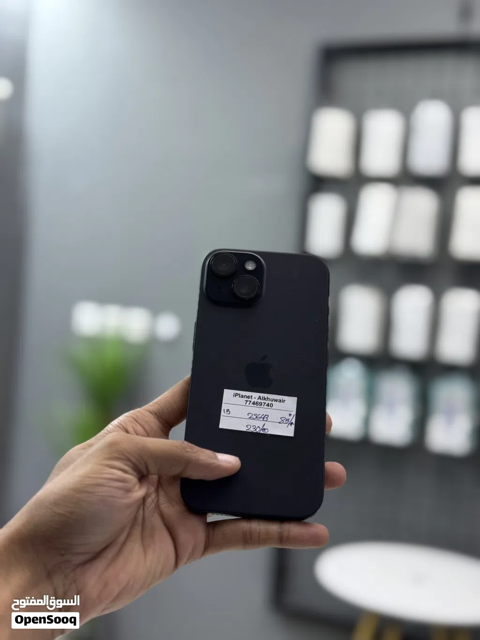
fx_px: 887
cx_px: 240
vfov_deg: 39.7
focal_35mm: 48
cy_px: 320
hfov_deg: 30.3
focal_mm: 6.76
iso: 125
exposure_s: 1/100
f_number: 1.78
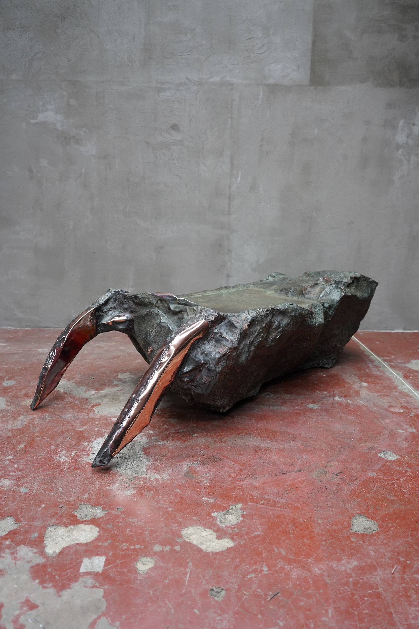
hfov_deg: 45.0
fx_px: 506
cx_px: 210
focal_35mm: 29
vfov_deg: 63.7
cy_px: 314
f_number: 4
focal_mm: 29
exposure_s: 1/160
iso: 1600
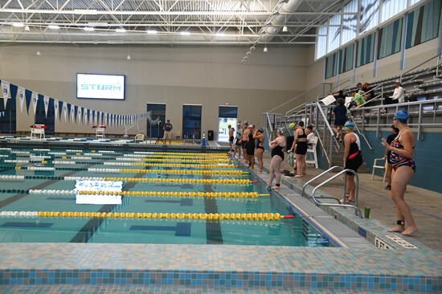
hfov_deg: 54.5
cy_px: 147
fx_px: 429
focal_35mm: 35
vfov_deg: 37.8
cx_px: 221
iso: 2500
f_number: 4
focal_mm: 35
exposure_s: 1/250
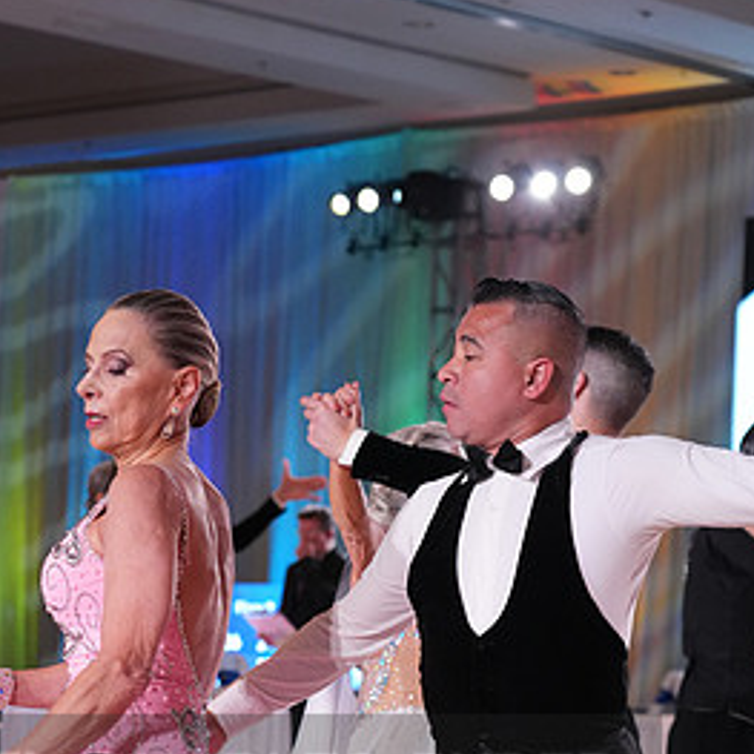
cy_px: 811
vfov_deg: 14.2
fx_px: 2957
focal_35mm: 120
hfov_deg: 14.5
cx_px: 268
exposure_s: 1/500
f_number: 4
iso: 2500
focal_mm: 64
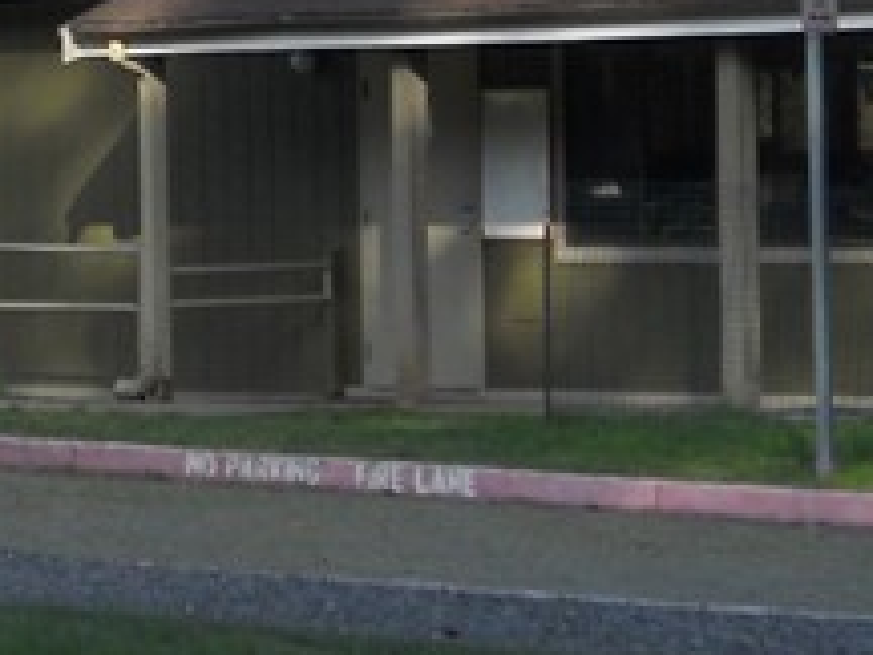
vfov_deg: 5.7
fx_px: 6456
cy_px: -315
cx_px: -307
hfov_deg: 7.6
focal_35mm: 256
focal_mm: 9.8
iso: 80
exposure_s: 1/160
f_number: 4.8
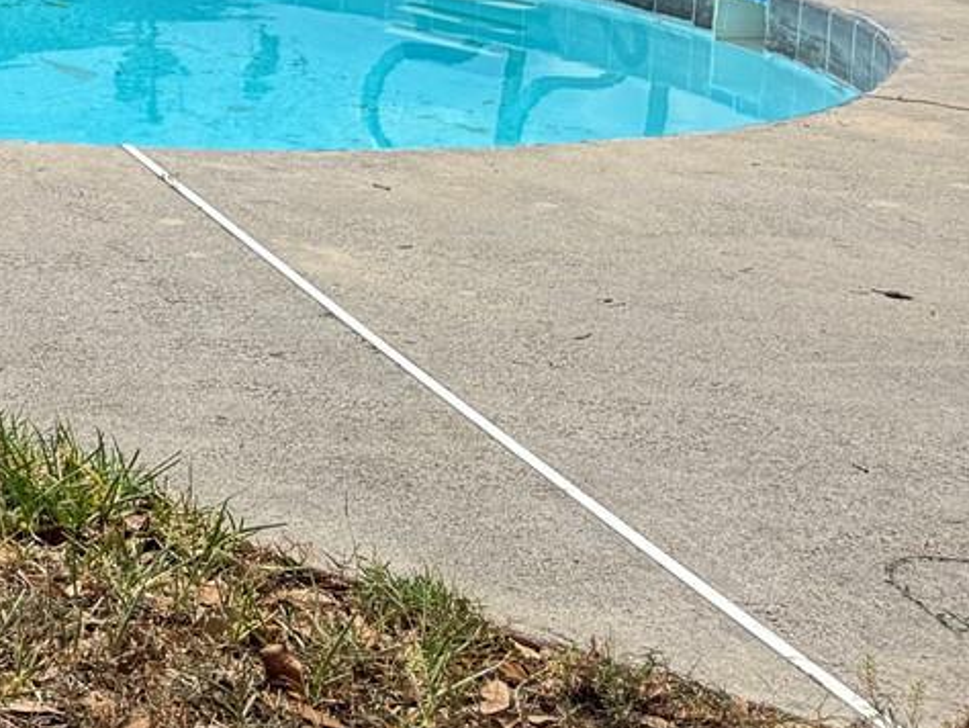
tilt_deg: -7.9
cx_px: -630
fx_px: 2269
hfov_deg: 19.7
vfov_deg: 17.4
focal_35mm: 81
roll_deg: -0.6
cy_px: -139
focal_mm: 6.76
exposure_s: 1/4049
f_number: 1.78
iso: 80
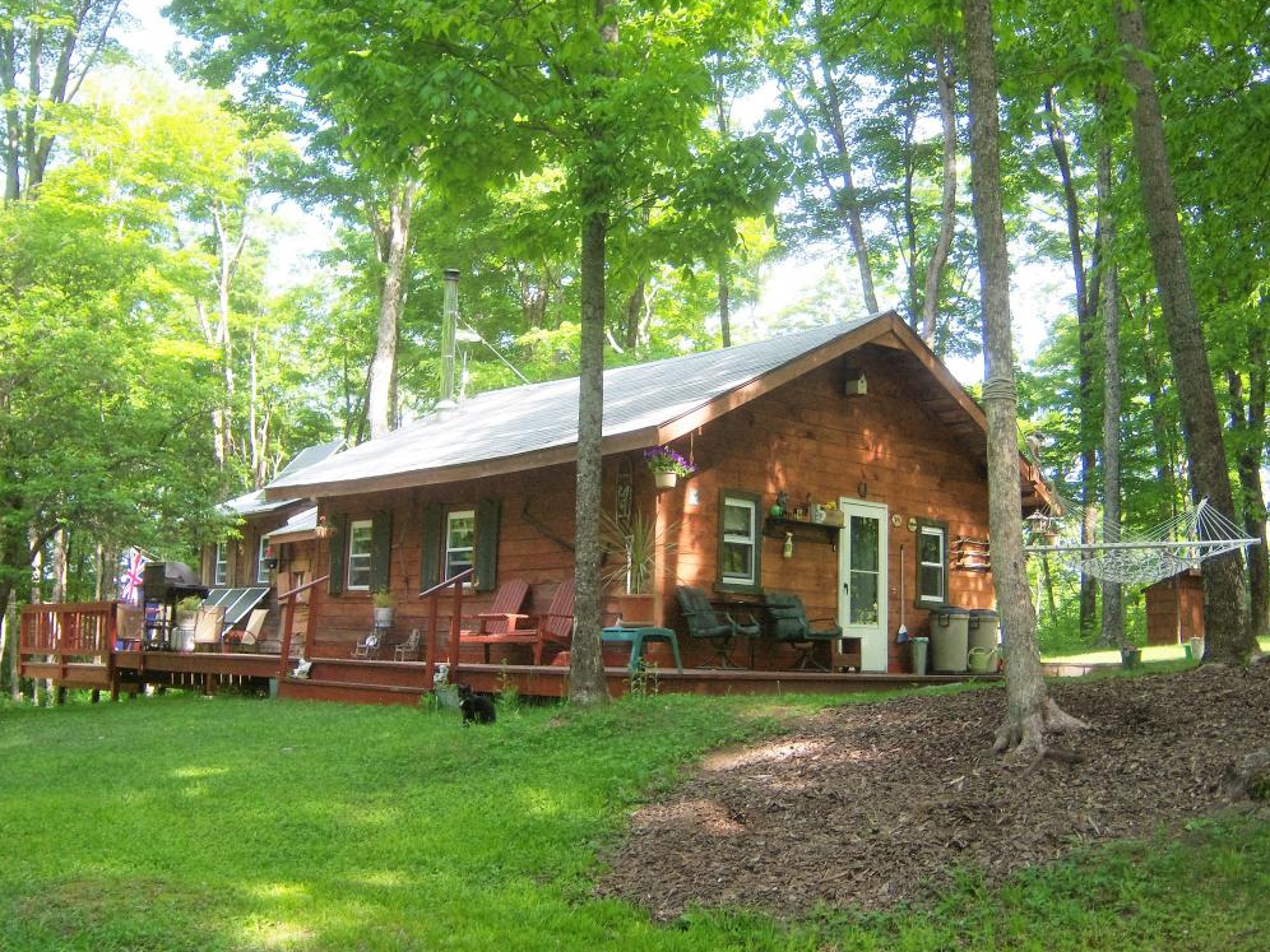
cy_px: 482
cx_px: 643
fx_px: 1357
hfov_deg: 50.1
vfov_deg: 38.7
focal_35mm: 37
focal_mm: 7.5
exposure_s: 1/125
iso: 80
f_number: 2.8
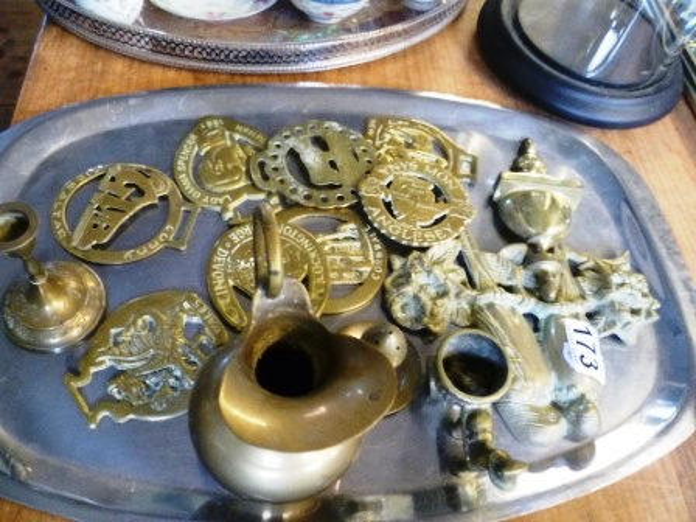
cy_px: 261
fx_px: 563
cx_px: 348
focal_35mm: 28
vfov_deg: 49.7
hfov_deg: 63.4
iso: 400
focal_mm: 5
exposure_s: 1/20
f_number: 2.8
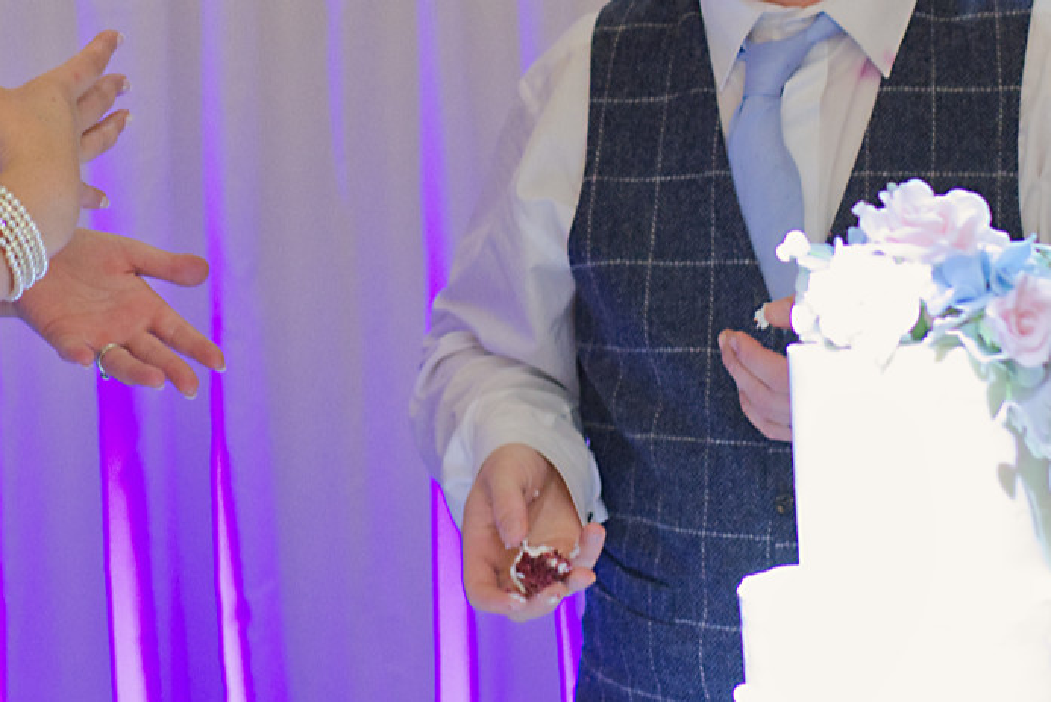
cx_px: 344
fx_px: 3981
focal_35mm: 136
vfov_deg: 10.0
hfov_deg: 15.0
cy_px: -35
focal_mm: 35
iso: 2000
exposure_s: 1/320
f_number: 2.2
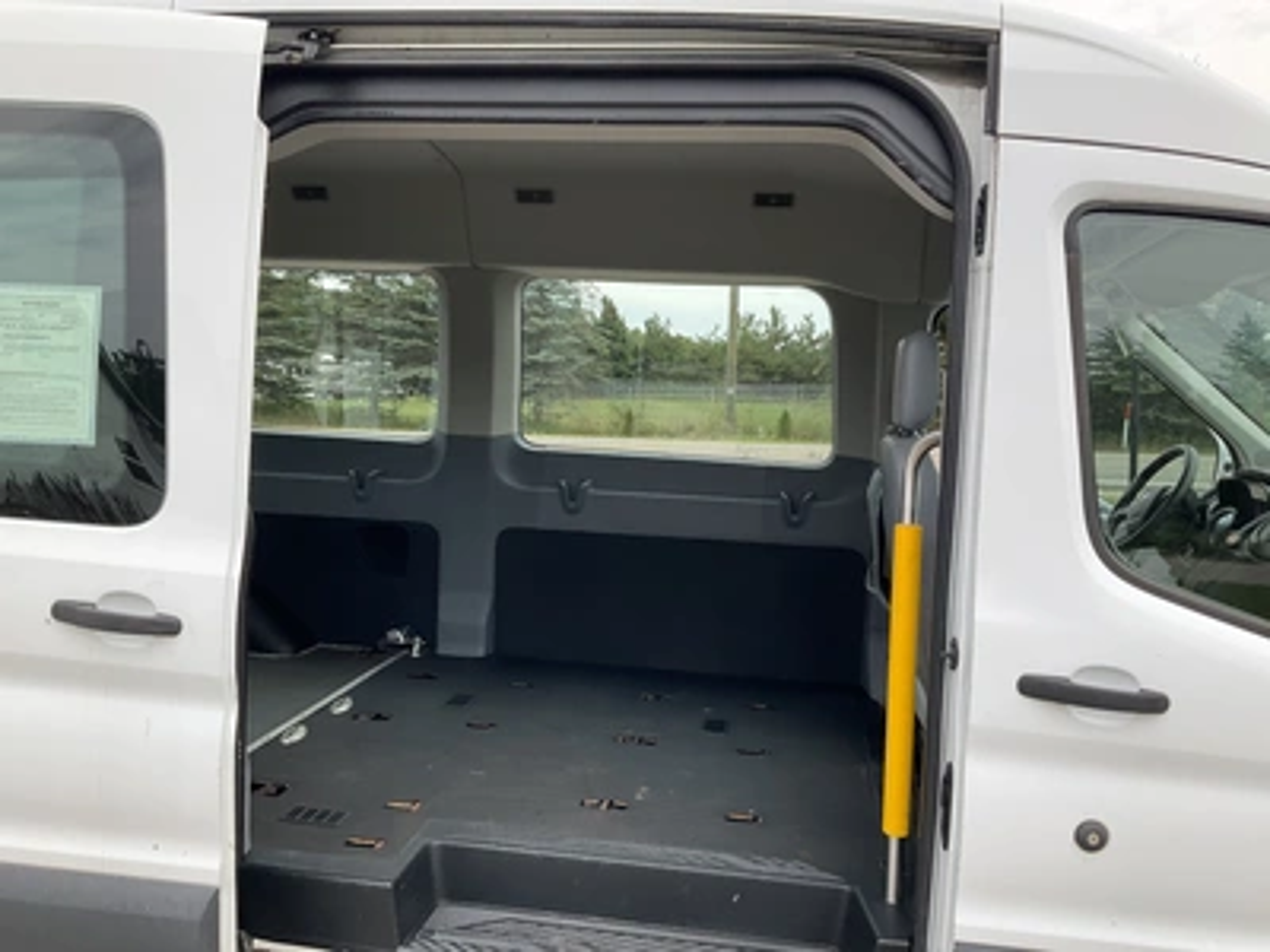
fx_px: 1064
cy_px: 476
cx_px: 635
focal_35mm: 29
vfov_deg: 48.2
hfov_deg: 61.7
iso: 25
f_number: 1.8
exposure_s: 1/509
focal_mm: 3
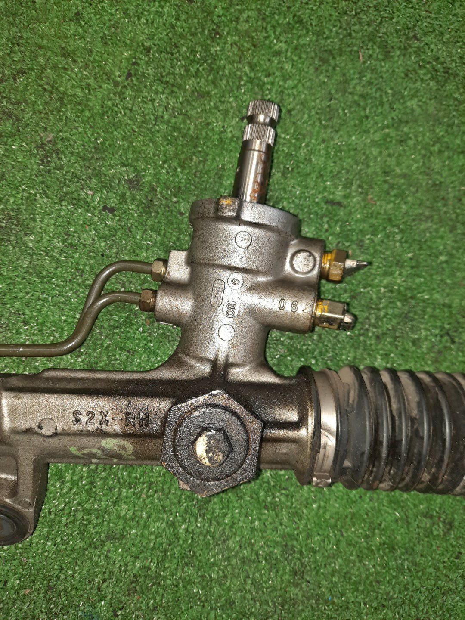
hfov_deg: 54.9
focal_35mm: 25
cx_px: 232
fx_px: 448
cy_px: 310
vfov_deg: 69.4
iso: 311
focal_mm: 4.6
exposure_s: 1/33
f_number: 2
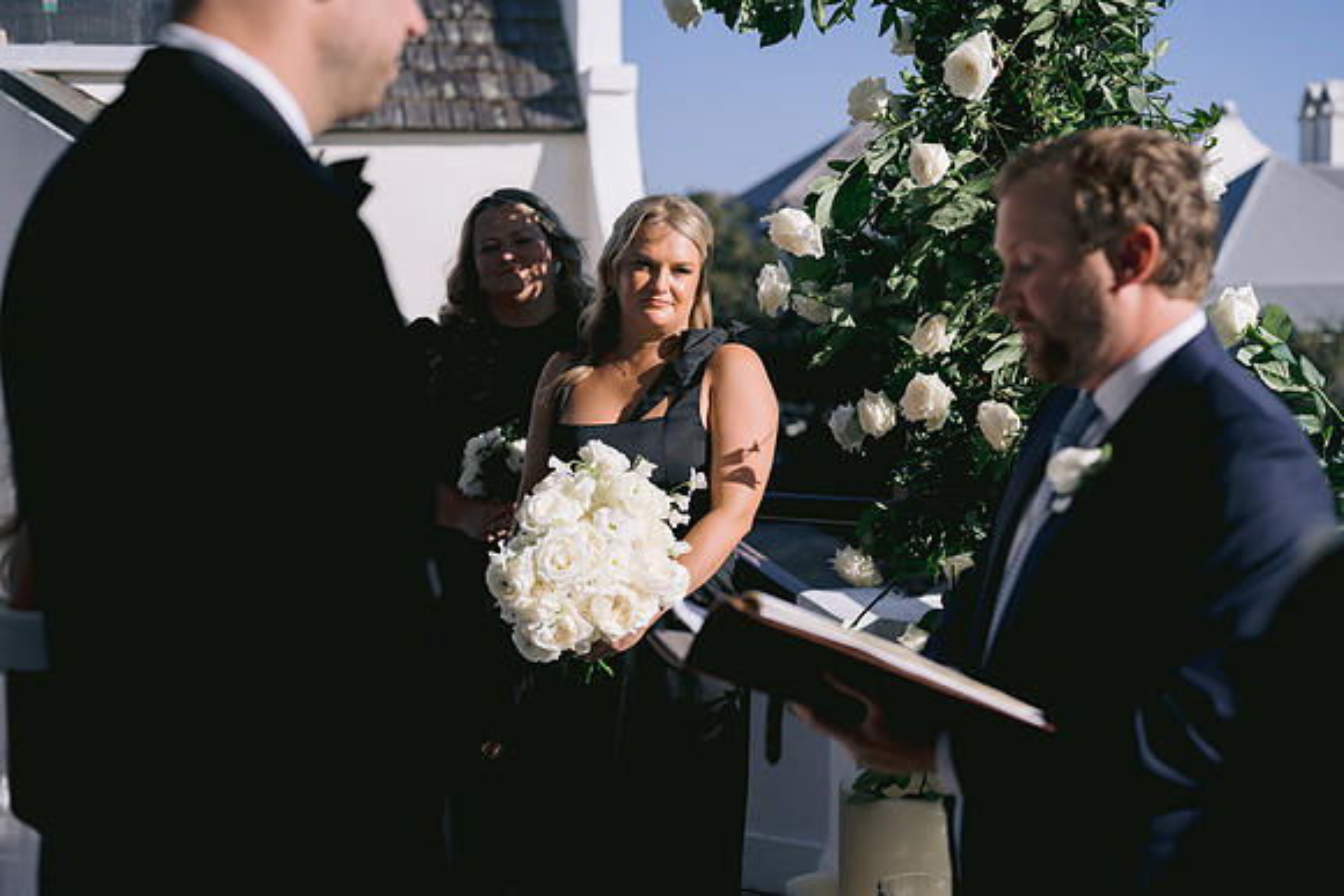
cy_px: 448
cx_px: 672
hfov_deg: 39.3
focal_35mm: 50
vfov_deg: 26.8
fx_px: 1884
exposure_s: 1/5000
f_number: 2.8
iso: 200
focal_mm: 50
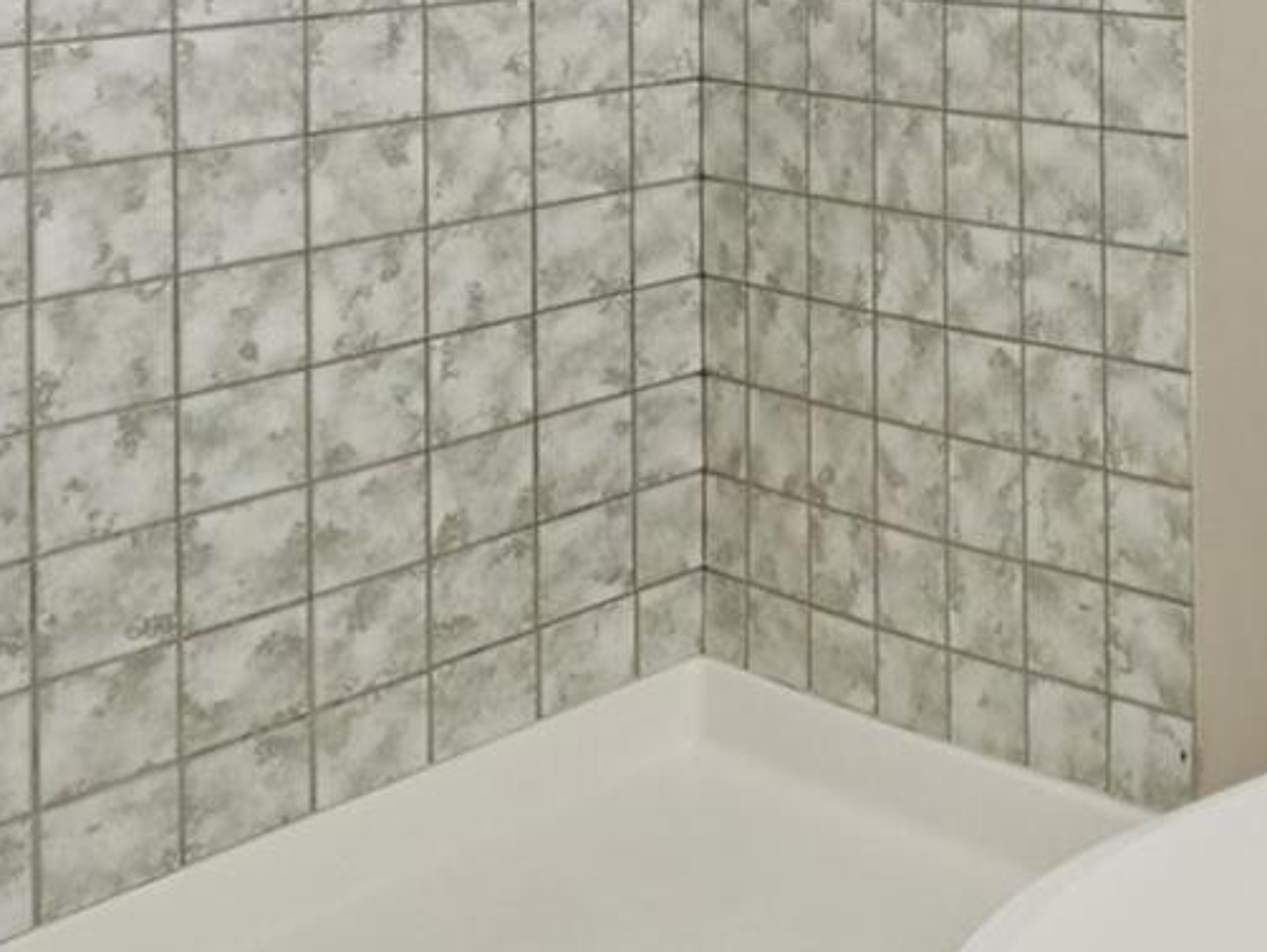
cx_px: 1709
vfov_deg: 25.7
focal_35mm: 51
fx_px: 1850
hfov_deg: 29.3
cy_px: -202
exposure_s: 1/15
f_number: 8
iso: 800
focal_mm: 11
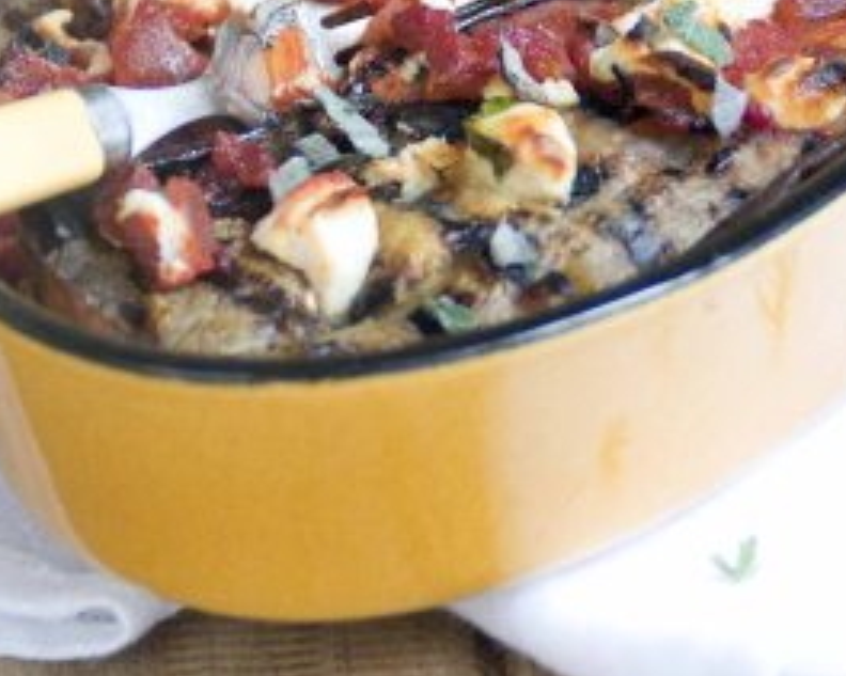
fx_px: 10470
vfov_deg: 3.7
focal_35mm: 418
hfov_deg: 4.6
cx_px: 255
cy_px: 170
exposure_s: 1/400
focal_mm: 105
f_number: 4.5
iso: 2000
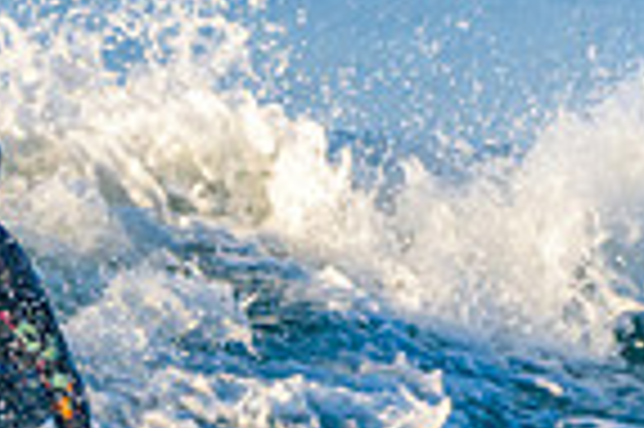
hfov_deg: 0.8
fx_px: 45975
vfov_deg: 0.5
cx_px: -100
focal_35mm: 2573
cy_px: 451
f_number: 5.6
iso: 400
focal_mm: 500
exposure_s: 1/2000
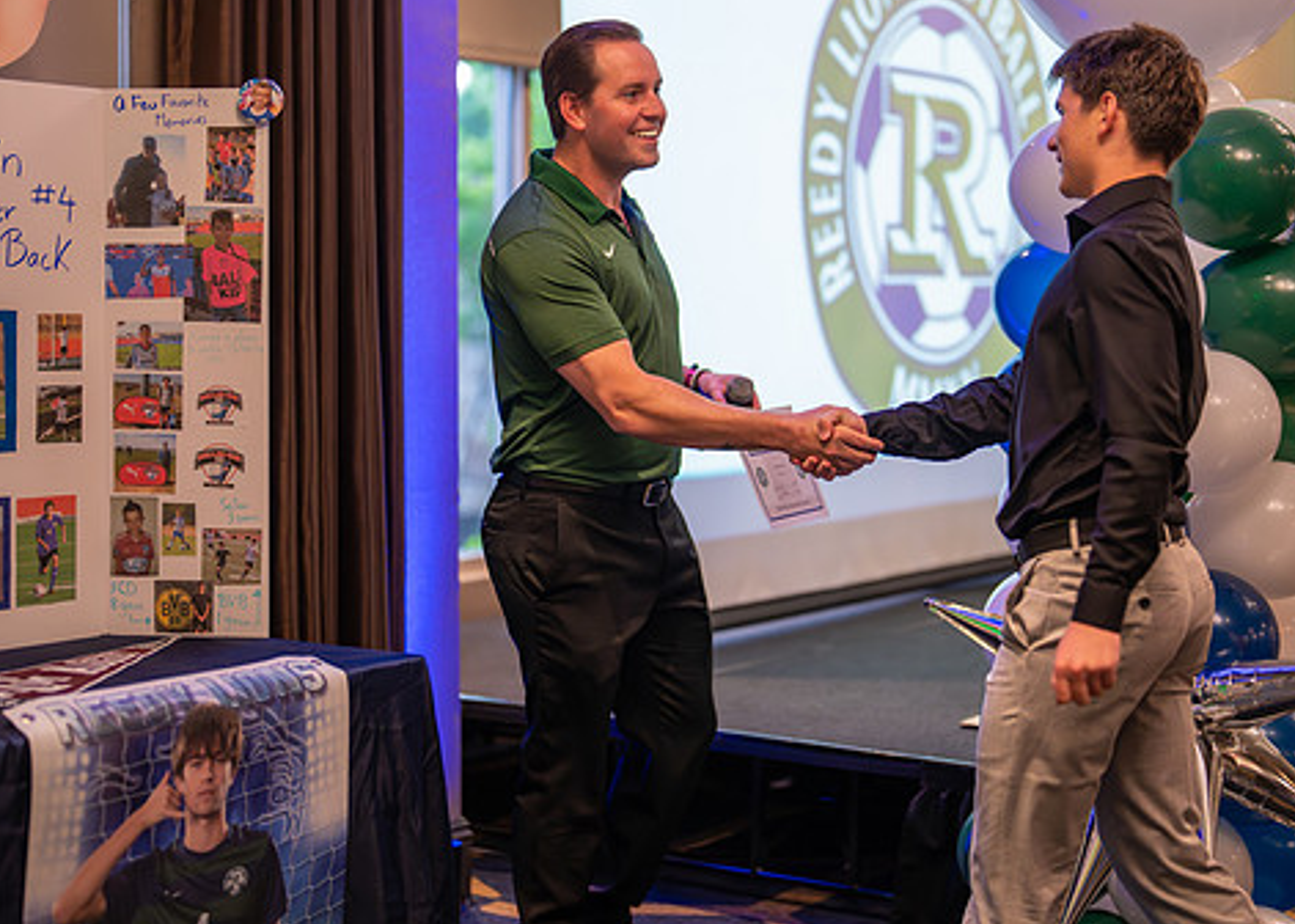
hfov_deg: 30.3
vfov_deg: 21.9
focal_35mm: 65
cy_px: 371
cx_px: 753
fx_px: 2390
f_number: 1.2
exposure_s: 1/400
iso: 1000
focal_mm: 50
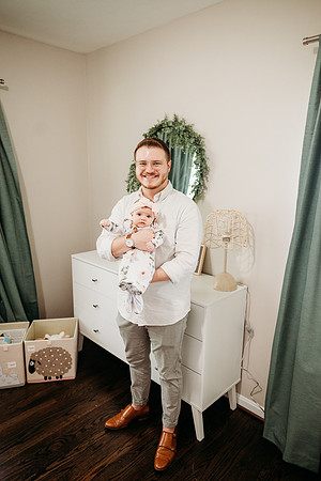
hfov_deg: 53.1
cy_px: 240
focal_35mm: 24
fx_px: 321
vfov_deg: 73.7
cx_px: 160
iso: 1600
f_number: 2.5
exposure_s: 1/200
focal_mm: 24
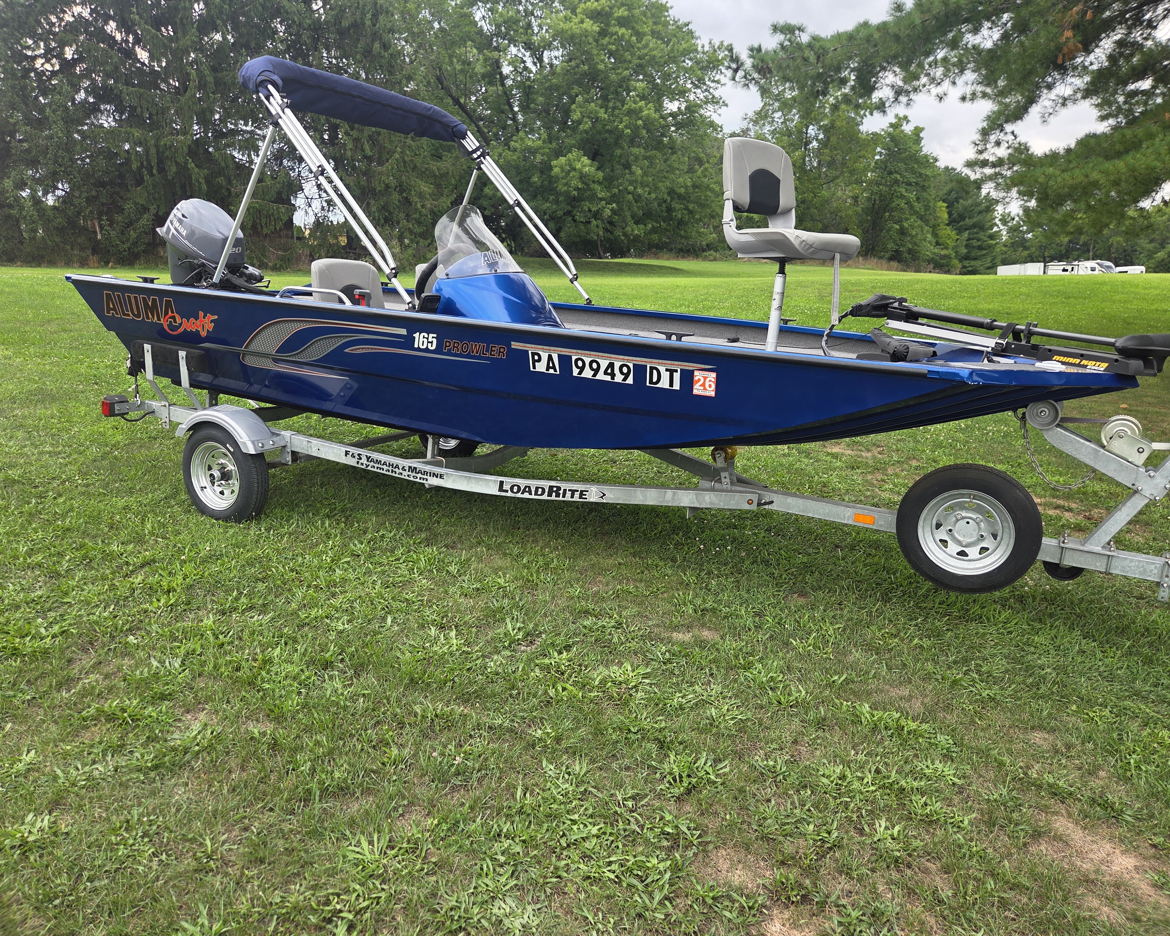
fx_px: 831
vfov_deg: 58.8
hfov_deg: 70.3
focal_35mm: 24
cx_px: 596
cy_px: 469
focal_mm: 5.4
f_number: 1.8
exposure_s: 1/180
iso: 32
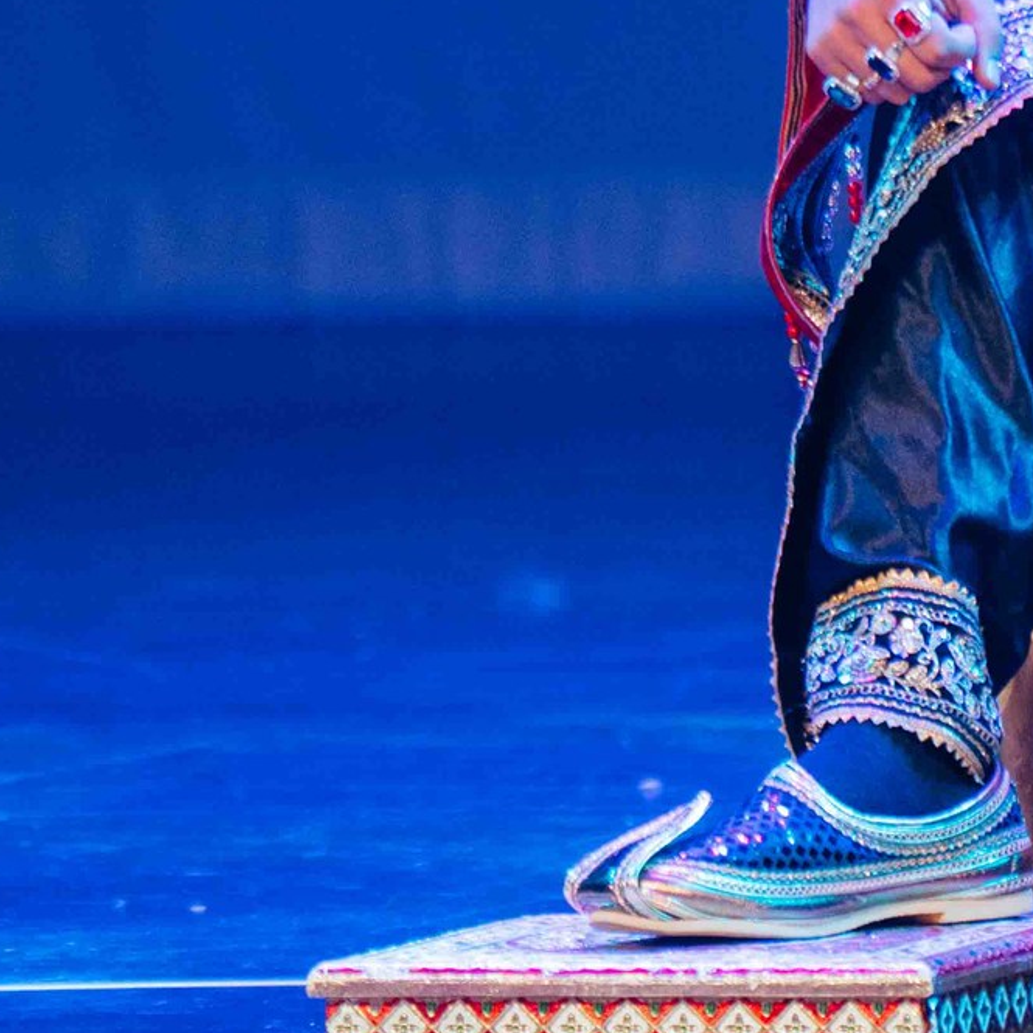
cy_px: -266
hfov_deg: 1.8
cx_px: 1253
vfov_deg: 1.8
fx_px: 33121
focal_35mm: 981
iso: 500
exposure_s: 1/125
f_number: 2.8
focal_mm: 200
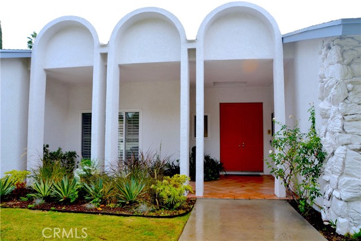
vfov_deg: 48.0
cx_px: 180
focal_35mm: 27
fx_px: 271
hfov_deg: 67.4
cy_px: 120
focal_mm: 18
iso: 100
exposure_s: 1/160
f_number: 6.3
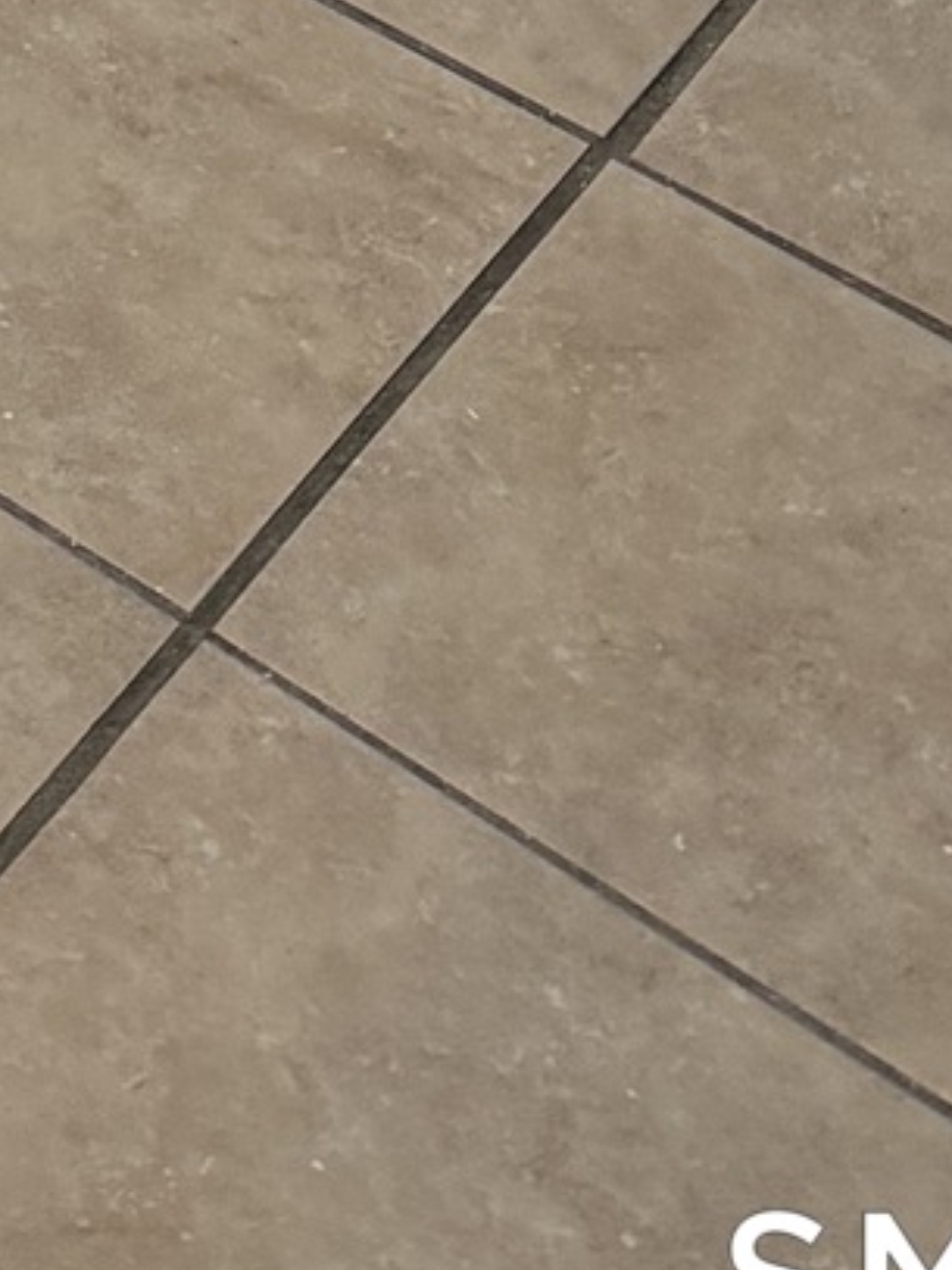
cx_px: -883
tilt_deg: -17.0
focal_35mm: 136
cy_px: -2178
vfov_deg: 11.1
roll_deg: -1.5
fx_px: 4990
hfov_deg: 10.2
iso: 200
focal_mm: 6.76
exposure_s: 1/82
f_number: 1.78
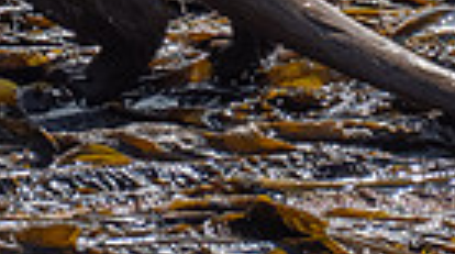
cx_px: 118
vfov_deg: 0.3
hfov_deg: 0.5
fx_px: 52369
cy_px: -166
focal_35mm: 4349
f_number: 6.3
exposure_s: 1/1250
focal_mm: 420
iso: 200
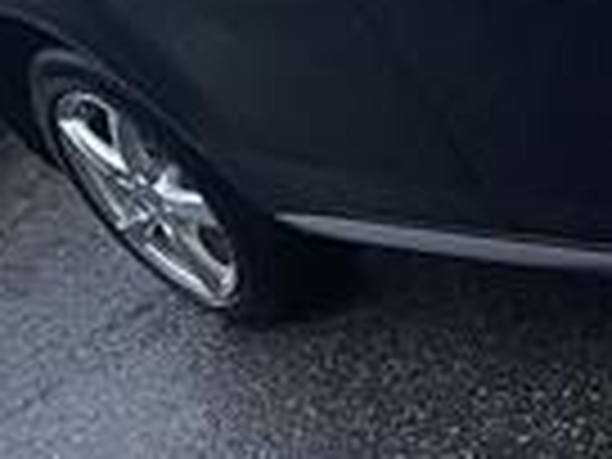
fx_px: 2157
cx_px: 1210
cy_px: -140
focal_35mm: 122
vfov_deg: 11.8
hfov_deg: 13.8
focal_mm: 4.2
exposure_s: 1/28
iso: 800
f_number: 1.6
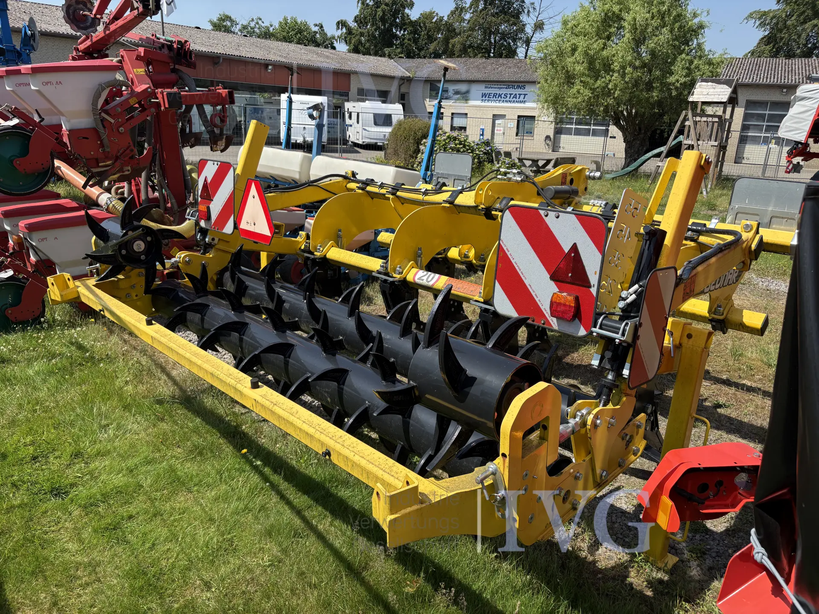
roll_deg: -0.7
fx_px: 615
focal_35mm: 26
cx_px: 410
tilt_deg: -17.0
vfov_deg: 53.1
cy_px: 307
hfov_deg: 67.3
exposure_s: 1/2141
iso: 50
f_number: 1.6
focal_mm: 5.96
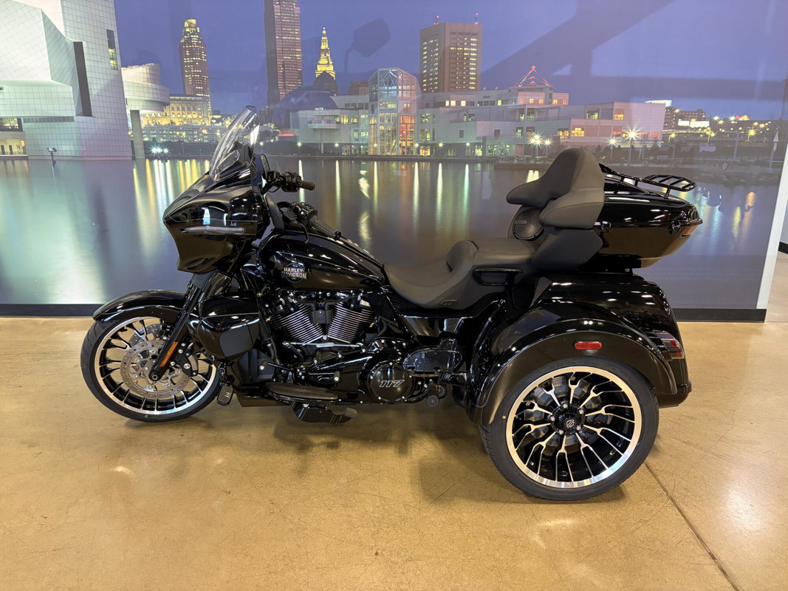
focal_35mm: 26
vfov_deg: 53.1
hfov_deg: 67.3
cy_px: 296
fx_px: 592
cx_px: 394
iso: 400
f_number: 1.6
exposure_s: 1/60
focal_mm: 5.96
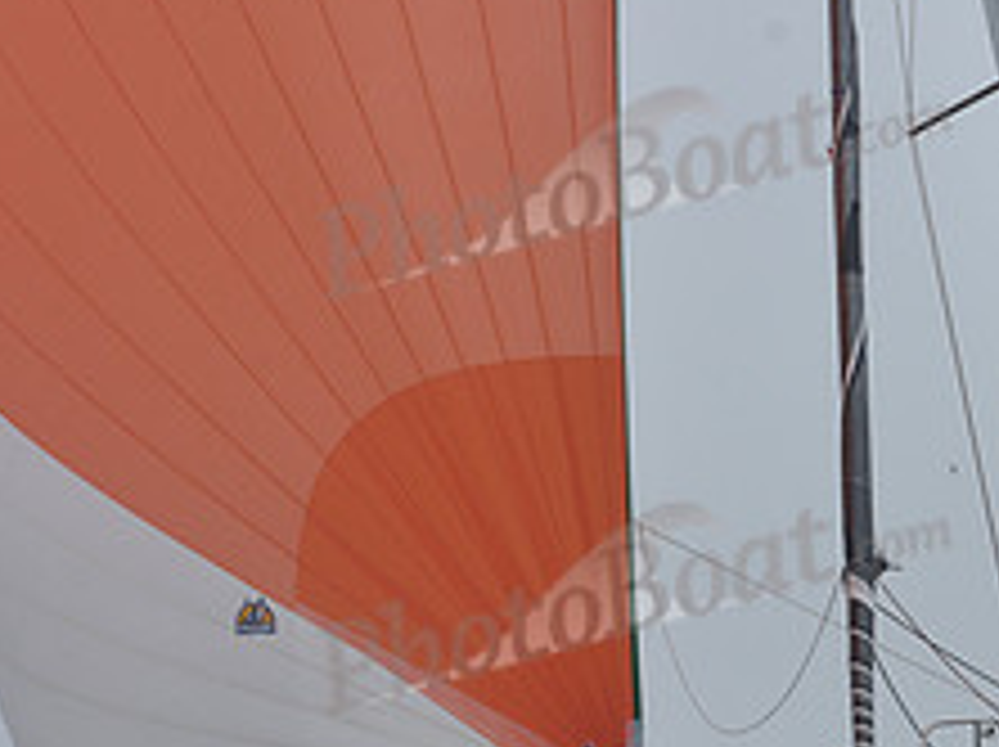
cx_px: 1188
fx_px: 5074
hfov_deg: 11.0
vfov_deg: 8.4
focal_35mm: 176
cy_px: 767
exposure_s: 1/800
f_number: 8
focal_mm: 70
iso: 250
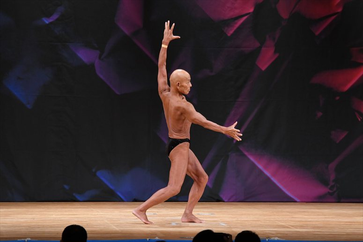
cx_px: 182
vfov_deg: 6.1
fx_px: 2268
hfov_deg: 9.2
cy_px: 121
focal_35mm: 225
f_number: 5.6
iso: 2500
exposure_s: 1/400
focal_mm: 150
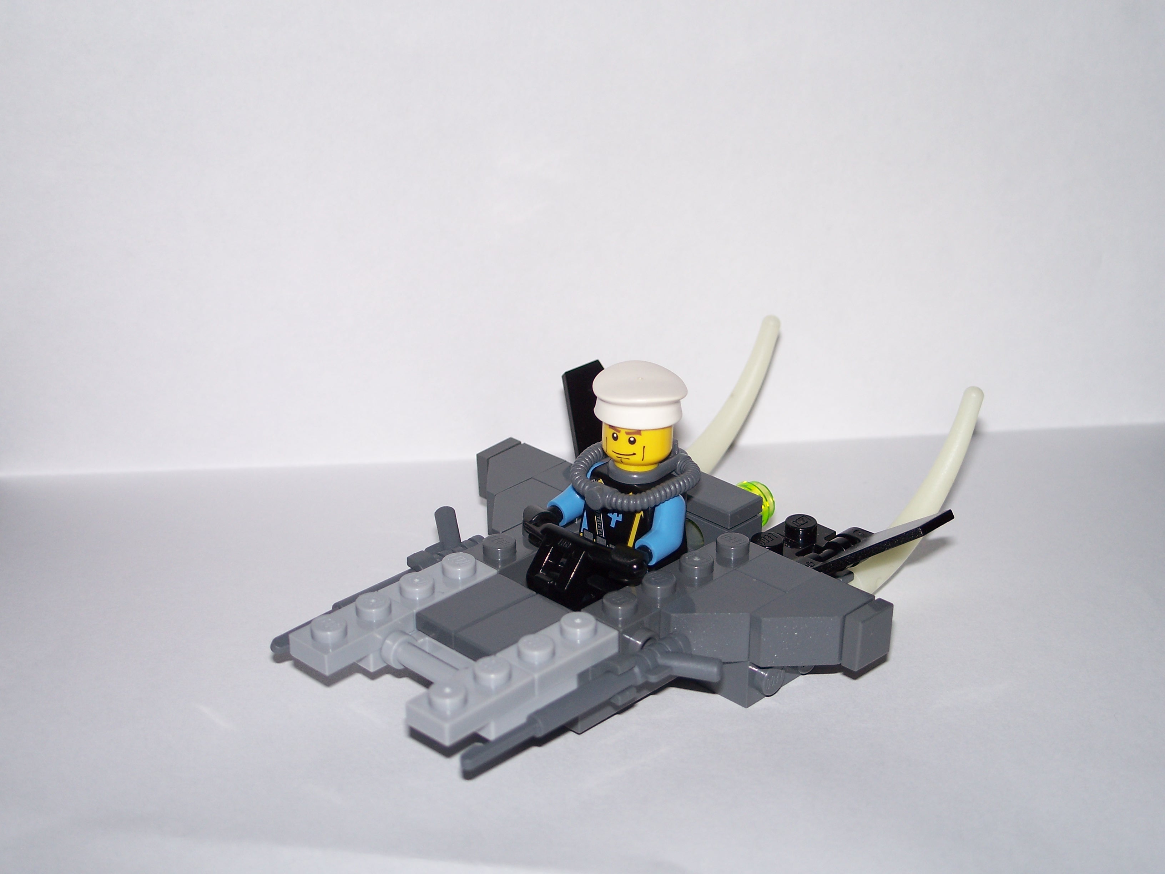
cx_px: 582
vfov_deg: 24.8
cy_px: 437
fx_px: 1986
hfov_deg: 32.7
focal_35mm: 59
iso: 80
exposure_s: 1/100
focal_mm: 12.6
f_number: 3.2
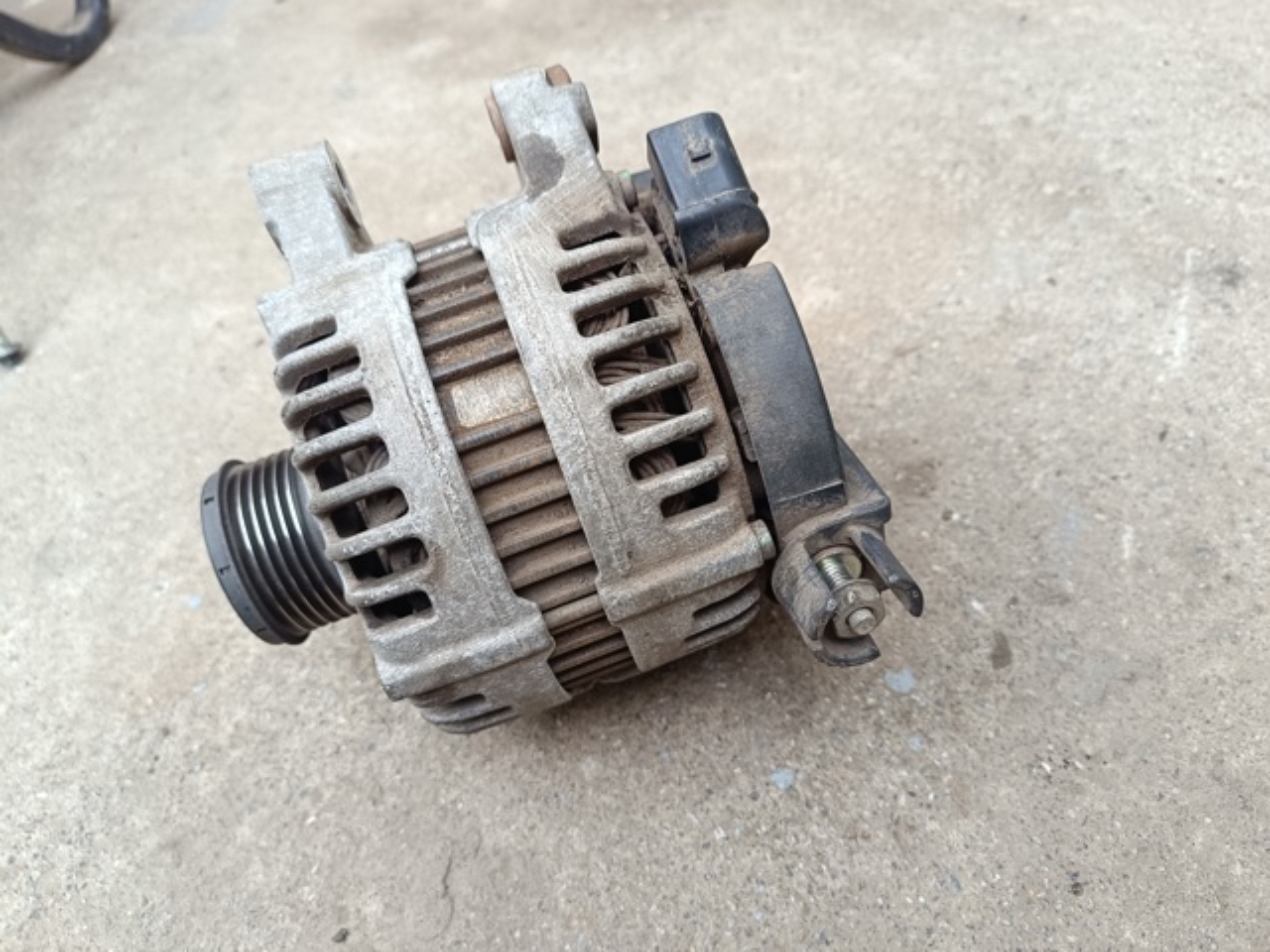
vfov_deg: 56.8
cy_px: 476
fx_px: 881
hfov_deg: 71.6
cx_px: 635
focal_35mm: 24
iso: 143
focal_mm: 5.59
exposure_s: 1/101
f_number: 1.88
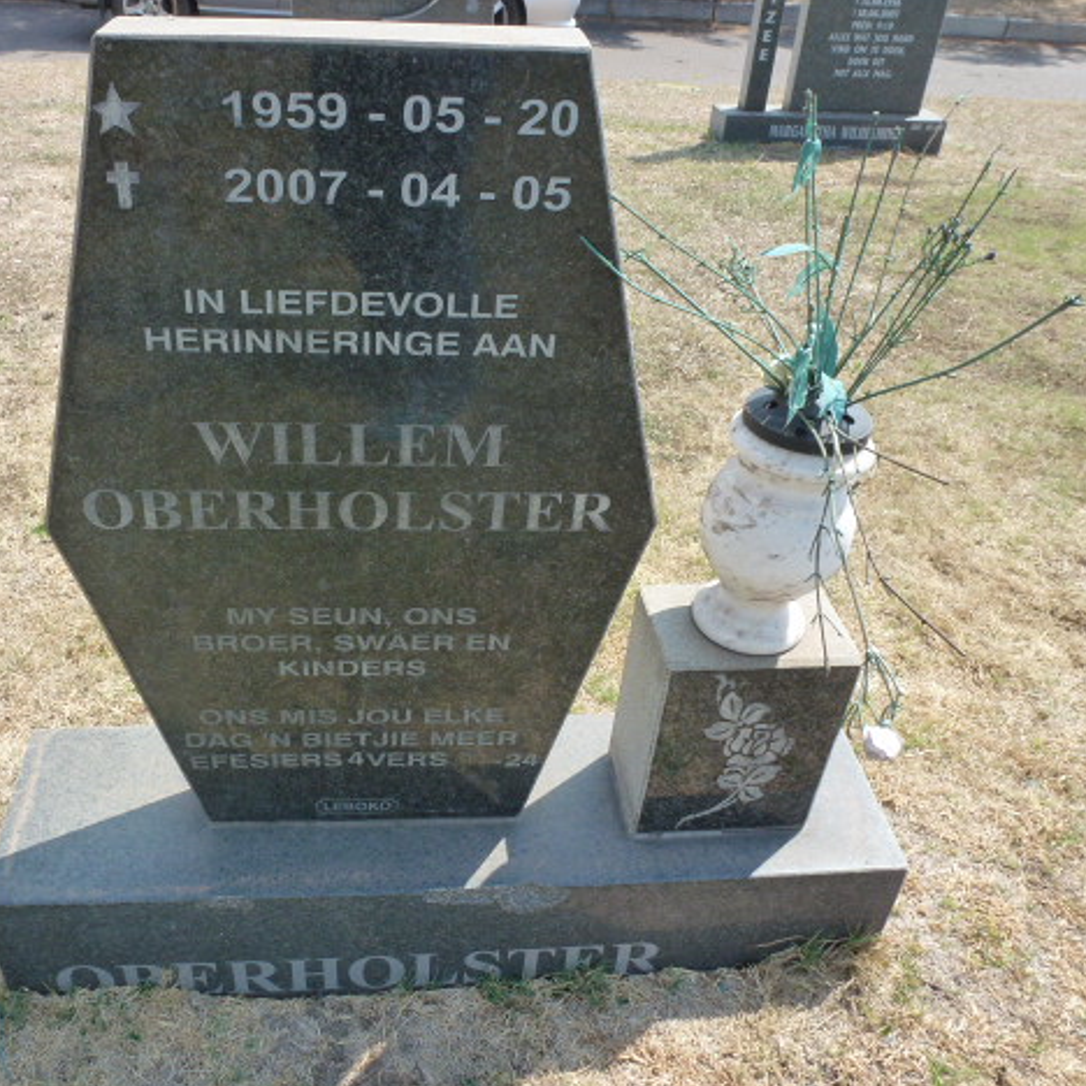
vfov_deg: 55.6
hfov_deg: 55.1
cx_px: 422
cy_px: 552
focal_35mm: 29
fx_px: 1029
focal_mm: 4.3
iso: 160
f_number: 4
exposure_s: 1/320
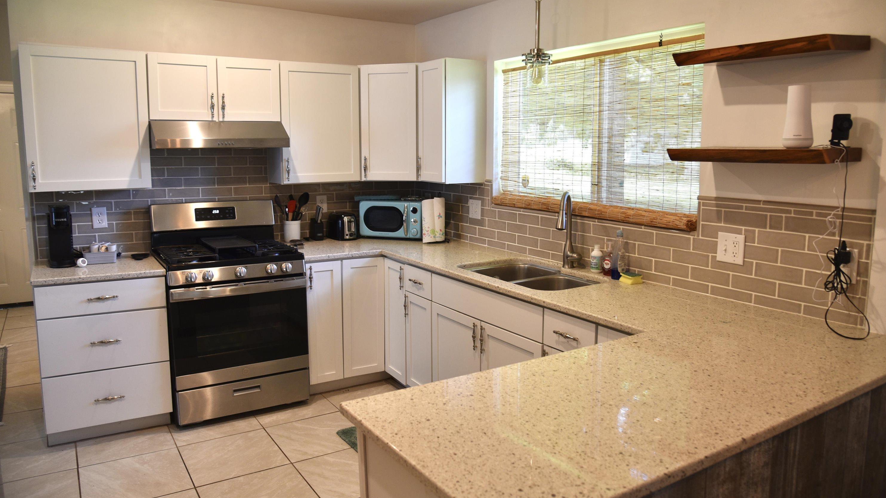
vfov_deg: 44.3
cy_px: 227
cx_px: 449
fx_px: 611
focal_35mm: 26
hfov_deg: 71.9
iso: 320
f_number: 4
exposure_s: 1/30
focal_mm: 24
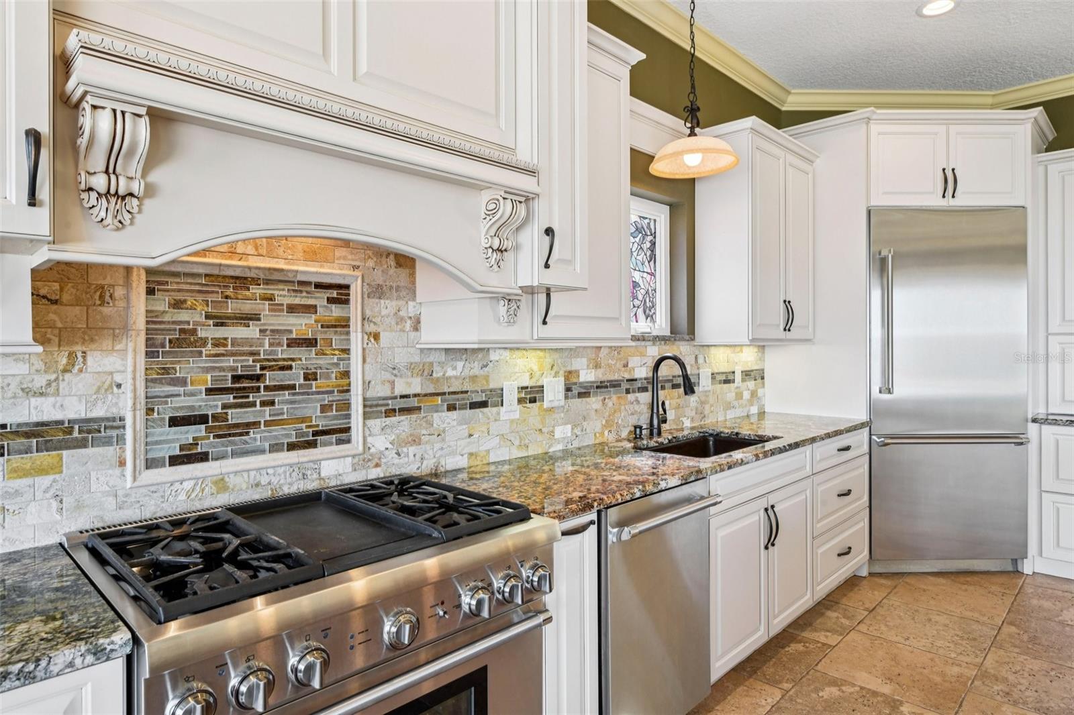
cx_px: 537
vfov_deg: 59.5
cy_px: 358
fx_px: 626
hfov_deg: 81.2
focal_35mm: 21
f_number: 8
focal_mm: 21
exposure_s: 1/20
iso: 400
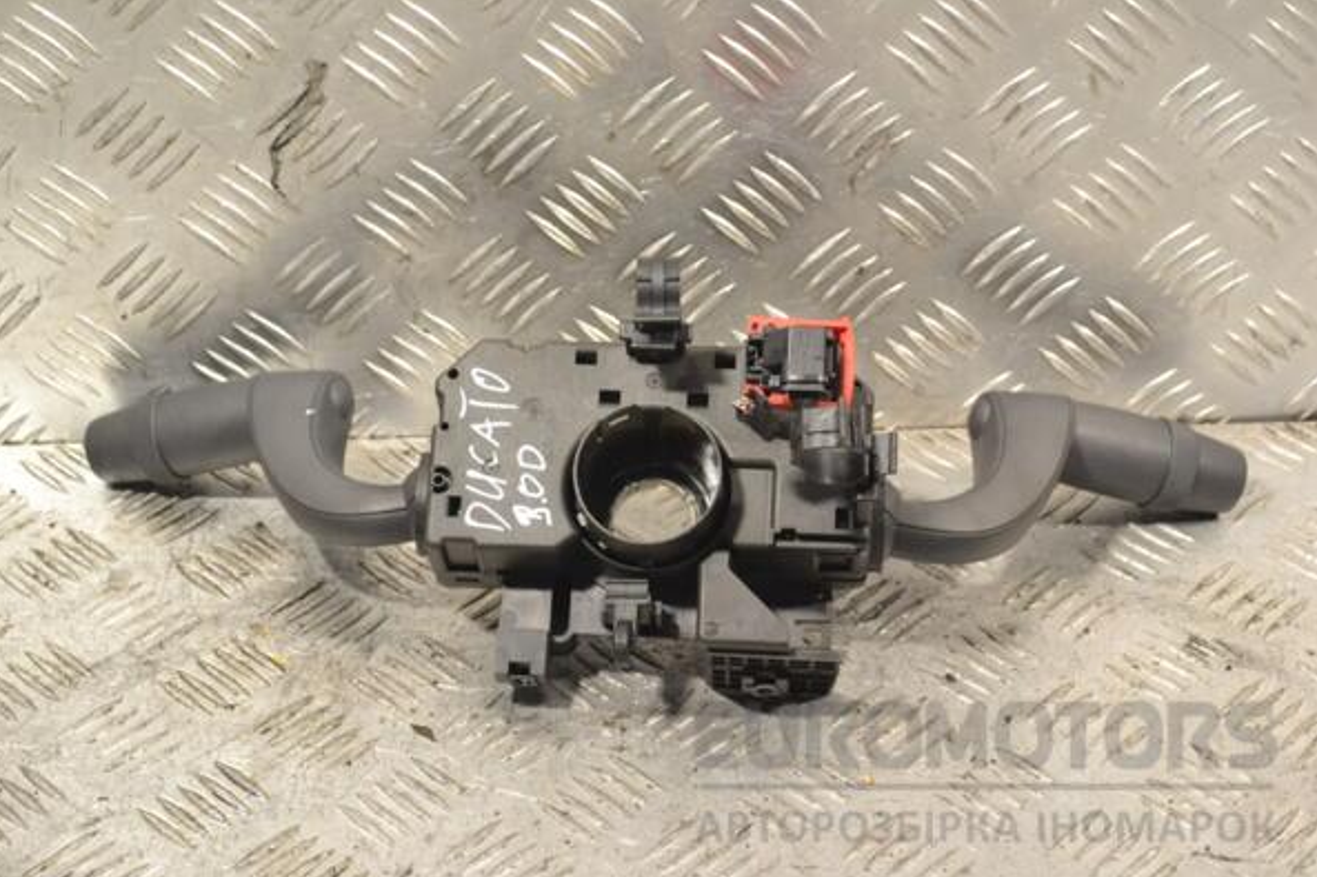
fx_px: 3054
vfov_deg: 16.3
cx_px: 653
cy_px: 440
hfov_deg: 24.3
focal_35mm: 84
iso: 3200
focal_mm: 55
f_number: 8
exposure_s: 1/250
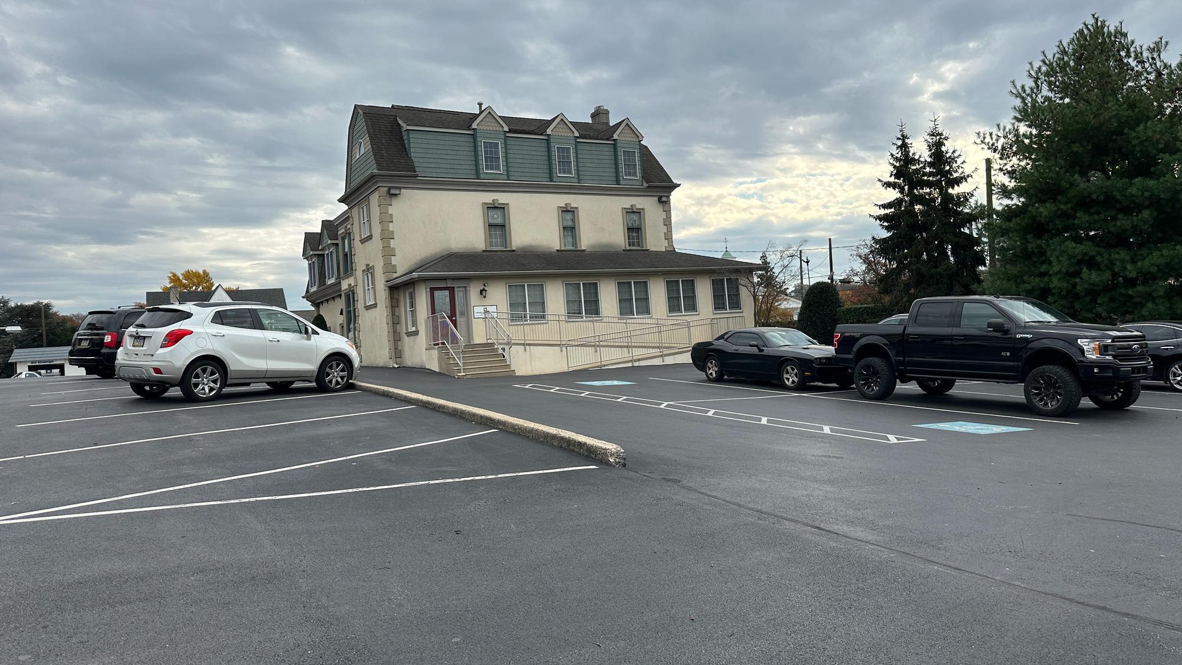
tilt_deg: +4.7
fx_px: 846
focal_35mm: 27
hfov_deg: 69.9
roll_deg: +4.5
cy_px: 294
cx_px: 598
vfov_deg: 42.8
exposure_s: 1/2967
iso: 80
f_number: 1.78
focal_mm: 6.86
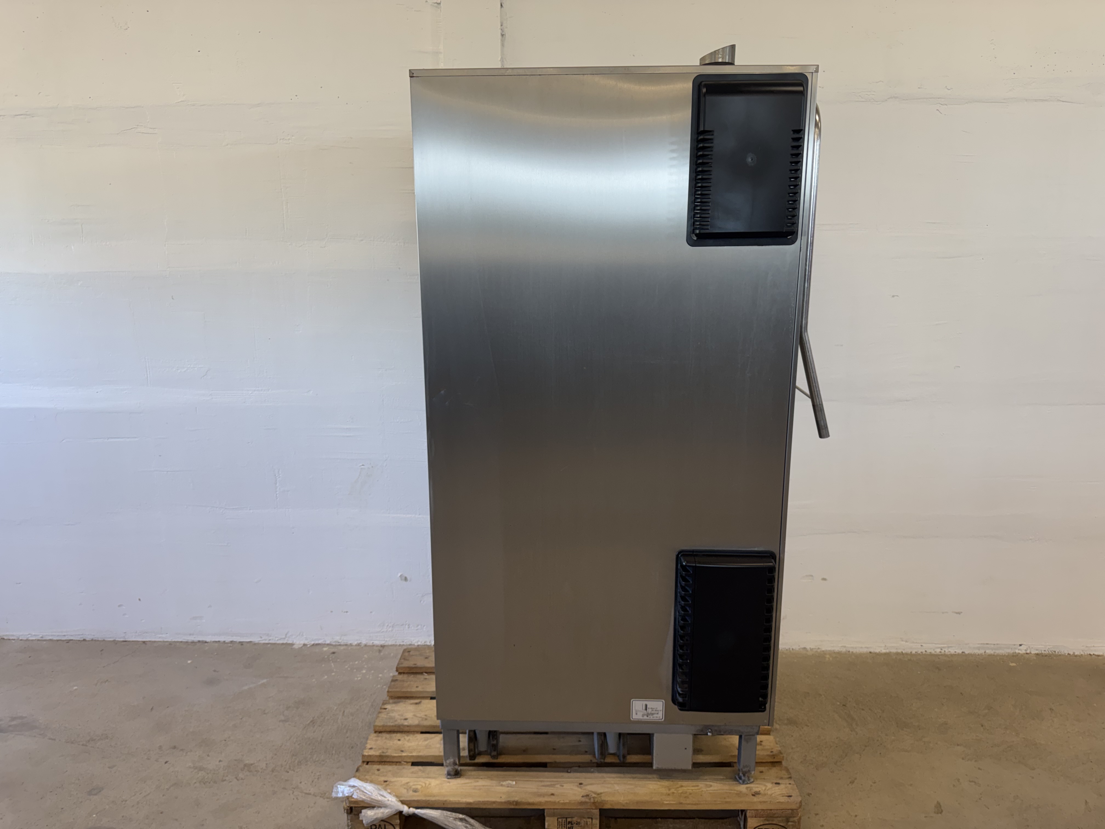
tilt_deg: -11.8
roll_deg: +0.6
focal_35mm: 24
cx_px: 552
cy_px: 414
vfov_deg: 56.8
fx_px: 766
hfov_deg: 71.6
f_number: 1.78
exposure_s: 1/100
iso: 80
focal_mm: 6.76
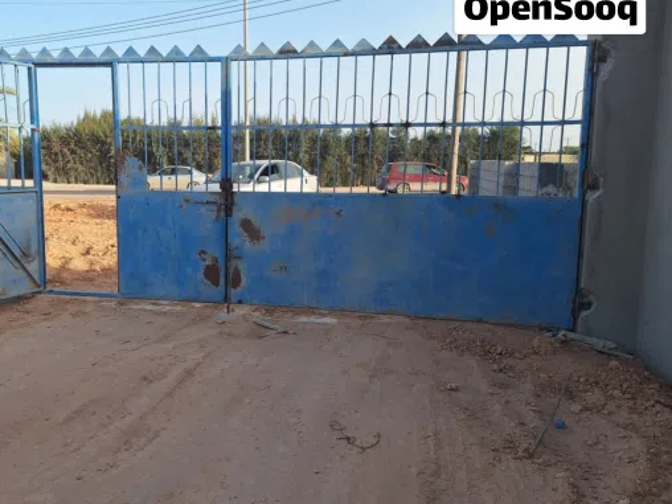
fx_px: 563
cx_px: 255
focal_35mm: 29
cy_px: 225
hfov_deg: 60.9
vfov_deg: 48.1
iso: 40
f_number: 1.8
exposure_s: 1/1258
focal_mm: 5.54
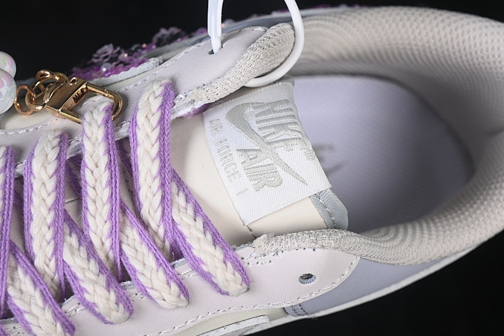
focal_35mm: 81
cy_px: 176
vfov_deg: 16.9
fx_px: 1134
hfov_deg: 25.1
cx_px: 257
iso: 160
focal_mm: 50
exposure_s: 1/80
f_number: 7.1
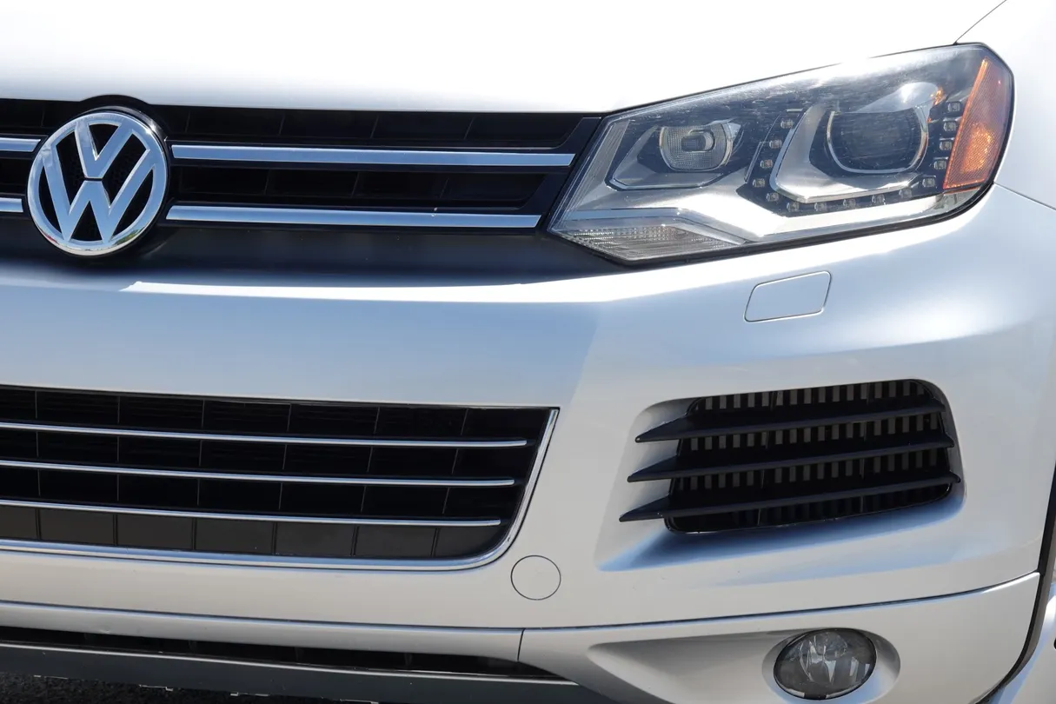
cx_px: 528
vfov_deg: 8.6
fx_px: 4664
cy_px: 352
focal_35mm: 159
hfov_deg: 12.9
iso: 100
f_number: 6.3
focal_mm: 58.29
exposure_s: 1/250
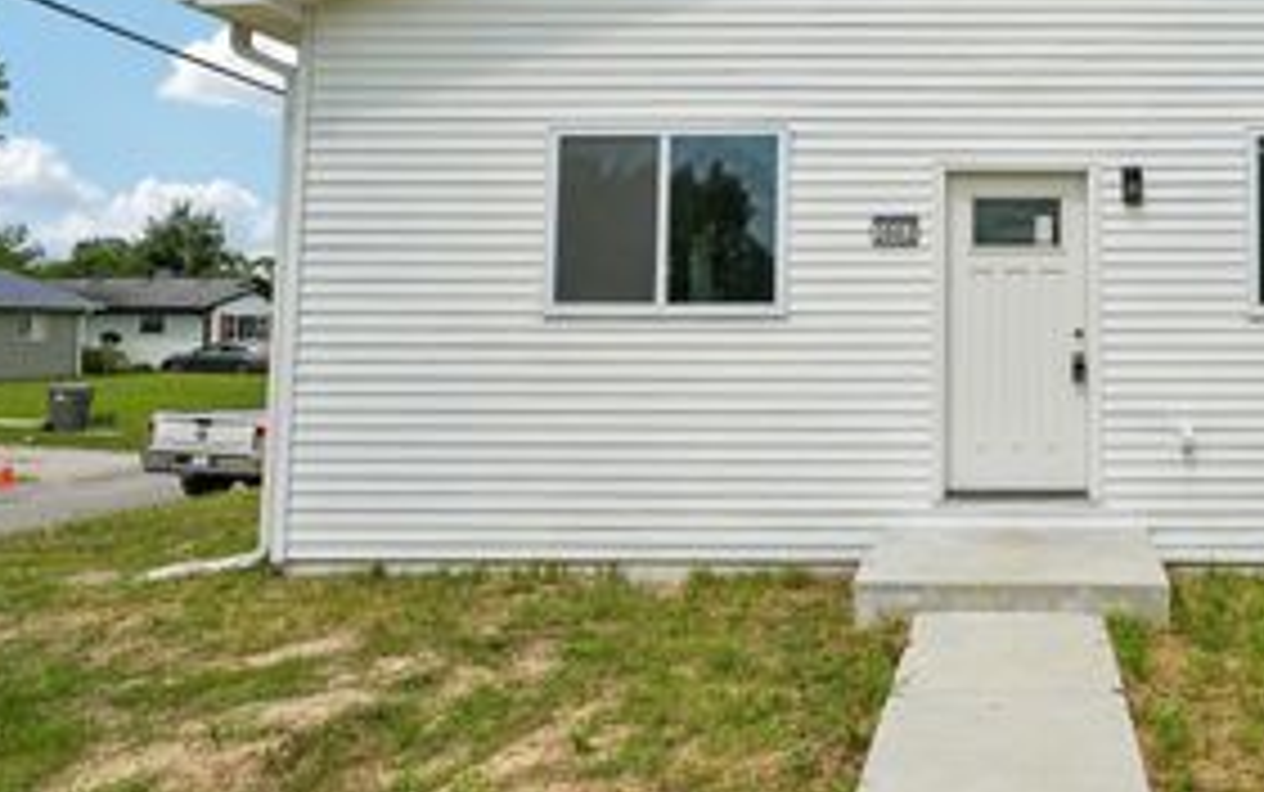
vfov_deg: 42.5
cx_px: 1021
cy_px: 250
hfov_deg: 59.3
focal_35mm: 29
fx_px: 1000
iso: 100
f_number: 8
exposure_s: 1/400
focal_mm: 16
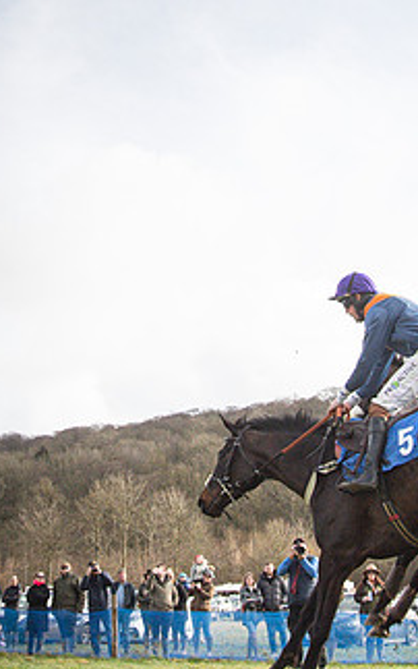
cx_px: 177
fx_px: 1257
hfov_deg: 18.9
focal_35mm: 69
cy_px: 207
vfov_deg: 29.5
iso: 1250
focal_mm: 20
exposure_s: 1/1600
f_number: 8
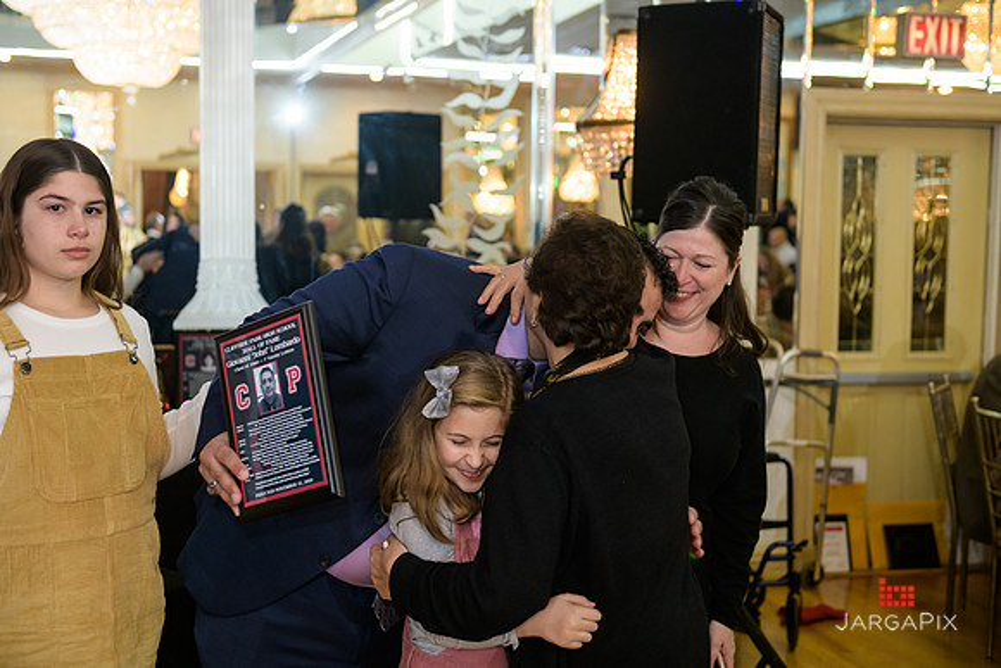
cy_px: 334
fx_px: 1446
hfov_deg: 38.2
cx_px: 500
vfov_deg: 26.0
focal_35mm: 52
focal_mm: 52
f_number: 3.2
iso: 1000
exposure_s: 1/125
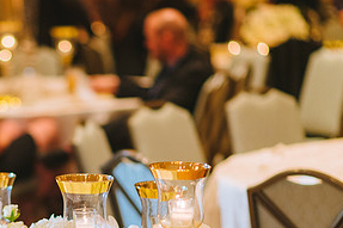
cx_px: 27
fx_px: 1638
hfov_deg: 11.9
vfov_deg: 8.0
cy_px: 188
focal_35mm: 172
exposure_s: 1/125
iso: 1000
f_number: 2
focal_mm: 85
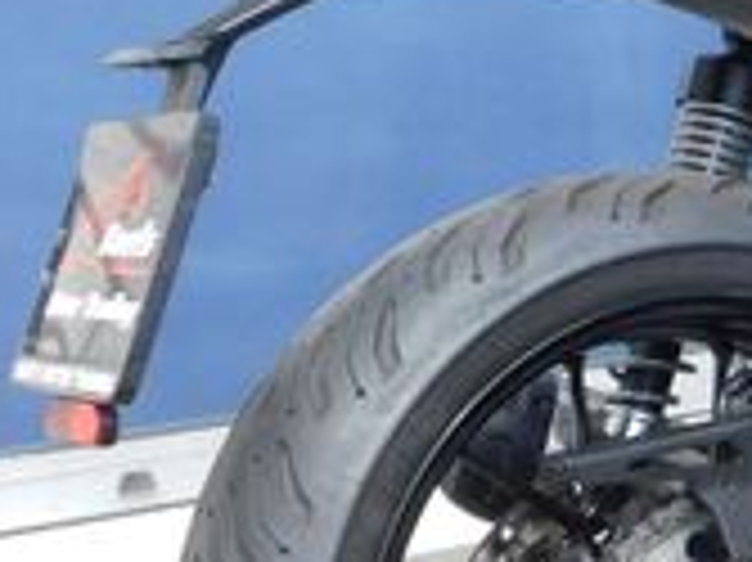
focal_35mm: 115
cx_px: 1139
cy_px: 229
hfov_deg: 15.7
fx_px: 2496
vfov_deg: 12.9
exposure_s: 1/320
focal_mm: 5.3
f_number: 3.2
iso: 125
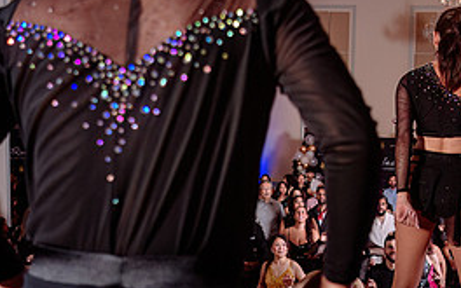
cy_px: 216
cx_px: 318
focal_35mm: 65
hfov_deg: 31.2
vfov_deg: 19.9
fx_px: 817
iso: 500
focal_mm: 29
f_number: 2.8
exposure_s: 1/160
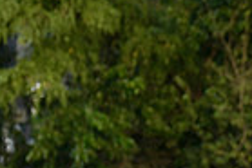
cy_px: 338
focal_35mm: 850
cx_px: 450
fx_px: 5956
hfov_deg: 2.4
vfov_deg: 1.6
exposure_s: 1/1000
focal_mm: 170
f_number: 5.6
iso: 1600
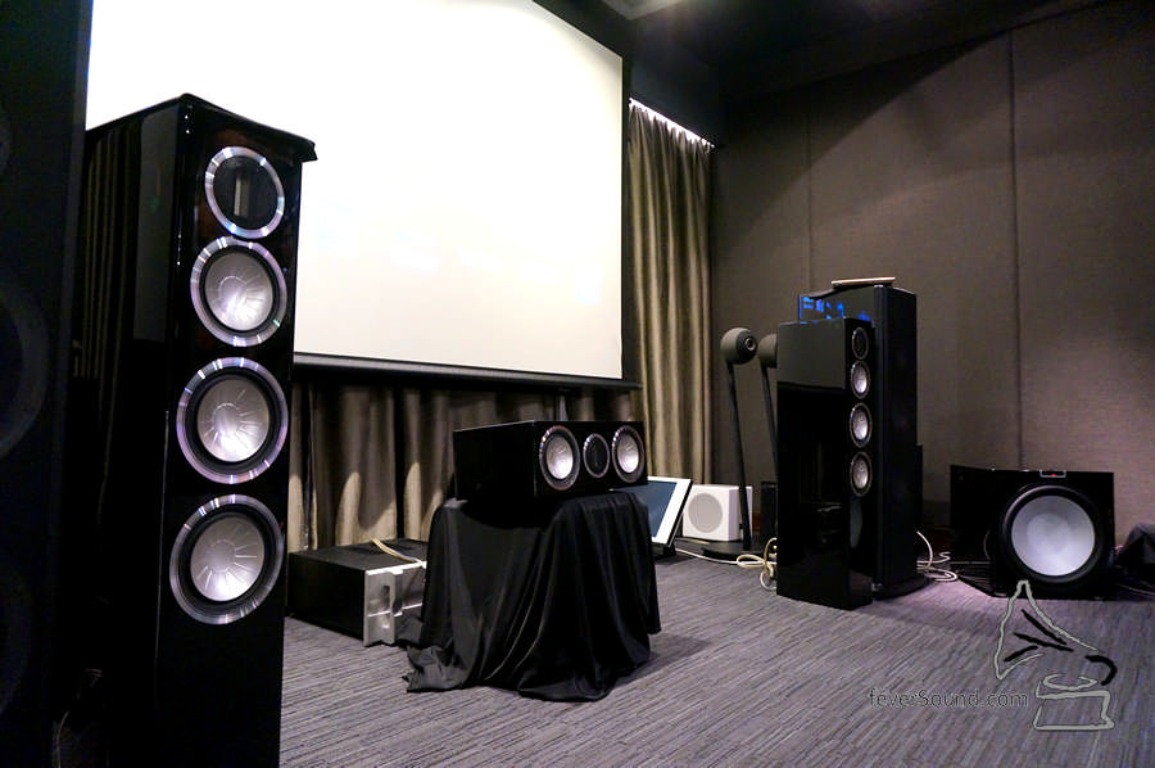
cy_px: 384
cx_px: 578
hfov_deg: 73.8
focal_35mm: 24
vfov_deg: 53.0
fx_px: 769
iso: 3200
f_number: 3.5
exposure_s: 1/25
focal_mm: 16
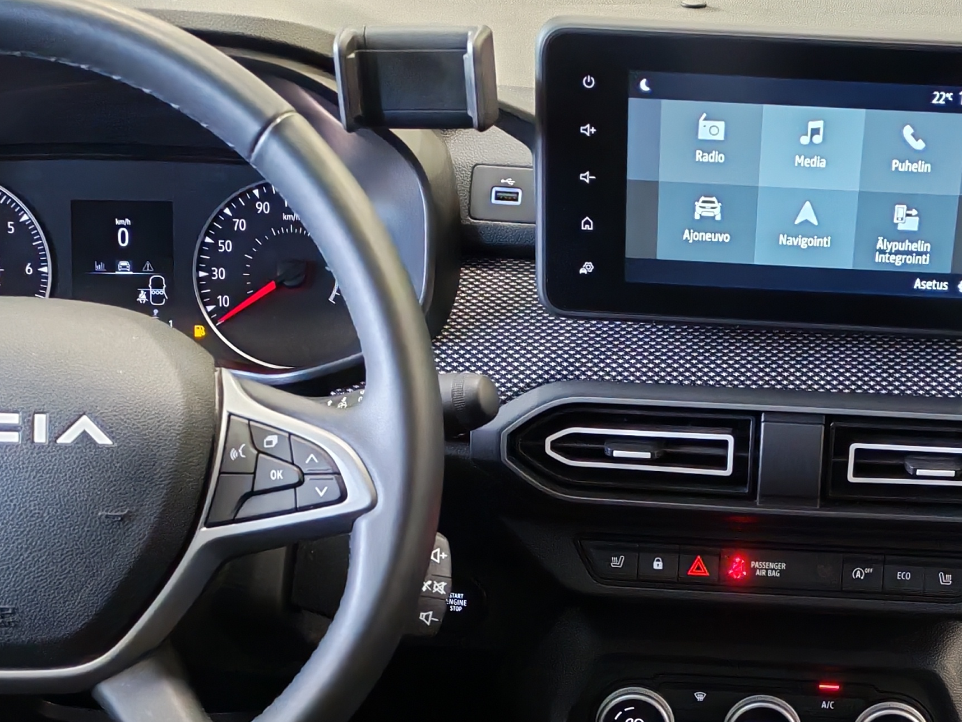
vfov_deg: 19.2
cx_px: 681
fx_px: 2057
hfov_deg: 26.1
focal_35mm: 74
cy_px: 778
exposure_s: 1/100
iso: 1397
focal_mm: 6.12
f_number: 1.9
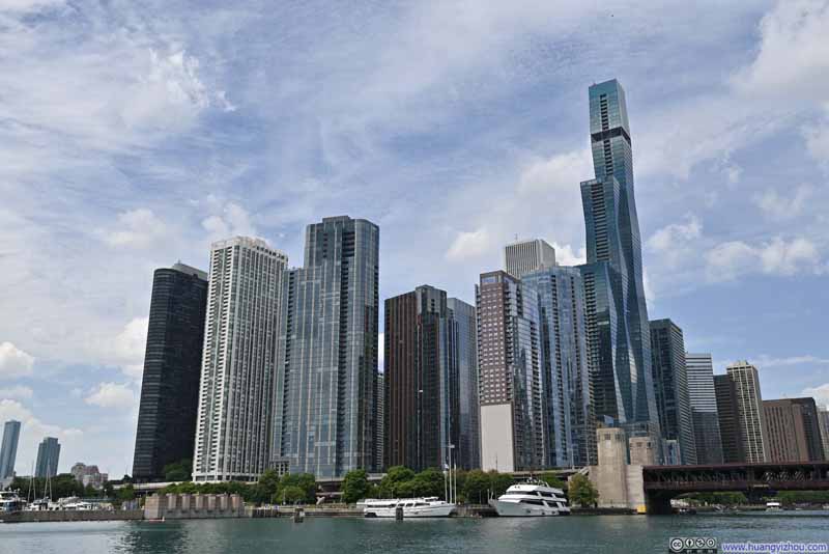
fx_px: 714
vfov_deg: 42.4
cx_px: 414
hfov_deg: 60.3
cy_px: 277
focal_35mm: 31
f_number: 5
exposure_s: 1/2000
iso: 100
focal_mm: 31
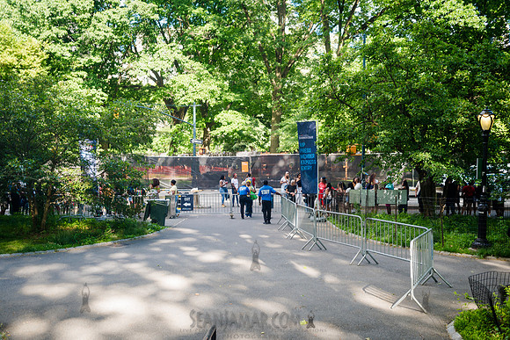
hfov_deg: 54.4
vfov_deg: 37.9
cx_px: 255
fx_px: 496
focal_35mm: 35
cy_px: 170
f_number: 3.5
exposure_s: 1/100
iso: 125
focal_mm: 35
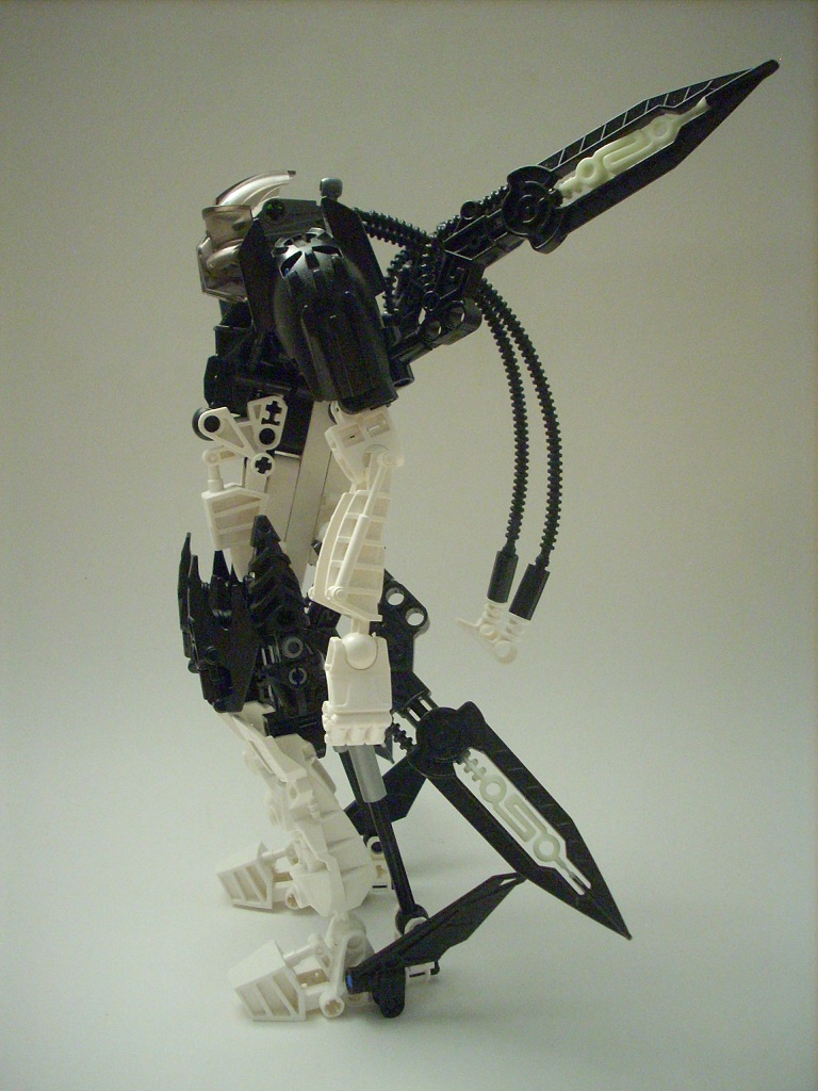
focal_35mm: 37
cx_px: 409
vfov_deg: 50.1
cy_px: 546
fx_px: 1166
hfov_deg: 38.7
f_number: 2.8
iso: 455
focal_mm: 6.2
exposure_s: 1/4
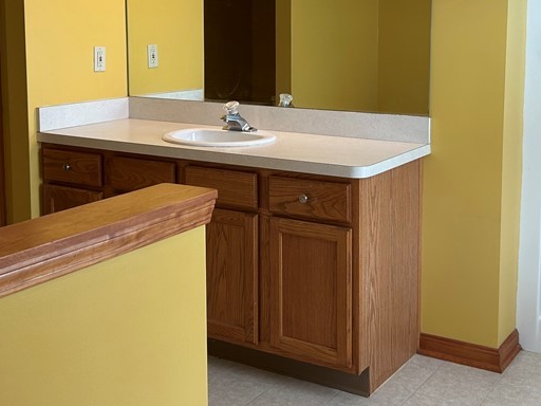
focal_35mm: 52
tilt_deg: -6.8
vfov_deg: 27.7
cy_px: 112
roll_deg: +0.2
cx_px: 292
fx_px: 813
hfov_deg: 36.8
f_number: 1.5
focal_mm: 5.7
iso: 64
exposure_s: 1/120
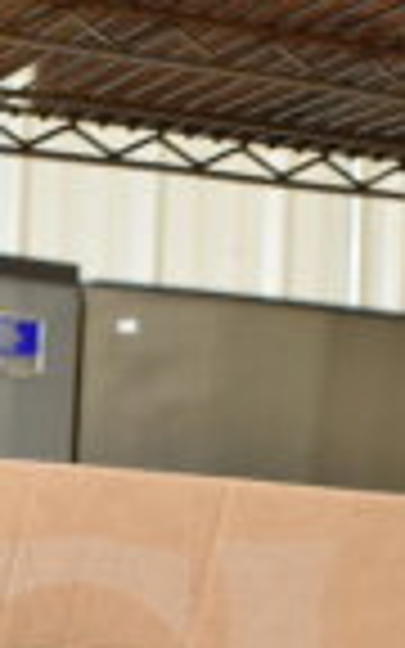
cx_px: -68
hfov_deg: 9.9
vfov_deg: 15.1
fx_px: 2296
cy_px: 898
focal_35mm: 130
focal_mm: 20
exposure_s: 1/30
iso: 220
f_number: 3.5
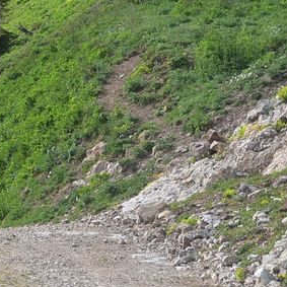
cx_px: -232
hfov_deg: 7.7
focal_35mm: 219
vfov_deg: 7.8
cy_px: -136
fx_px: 2054
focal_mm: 56
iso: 200
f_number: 10
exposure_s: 1/125
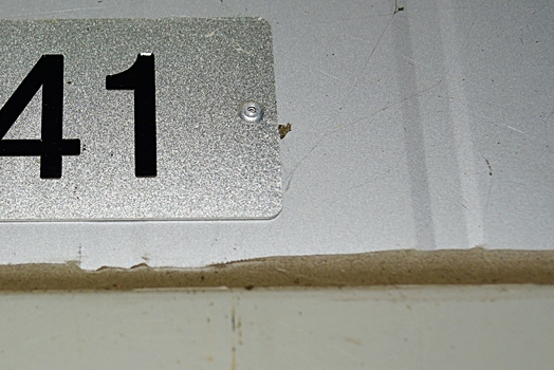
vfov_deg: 15.9
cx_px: 104
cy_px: 119
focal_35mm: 86
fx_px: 1324
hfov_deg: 23.3
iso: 640
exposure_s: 1/60
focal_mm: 44
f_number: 4
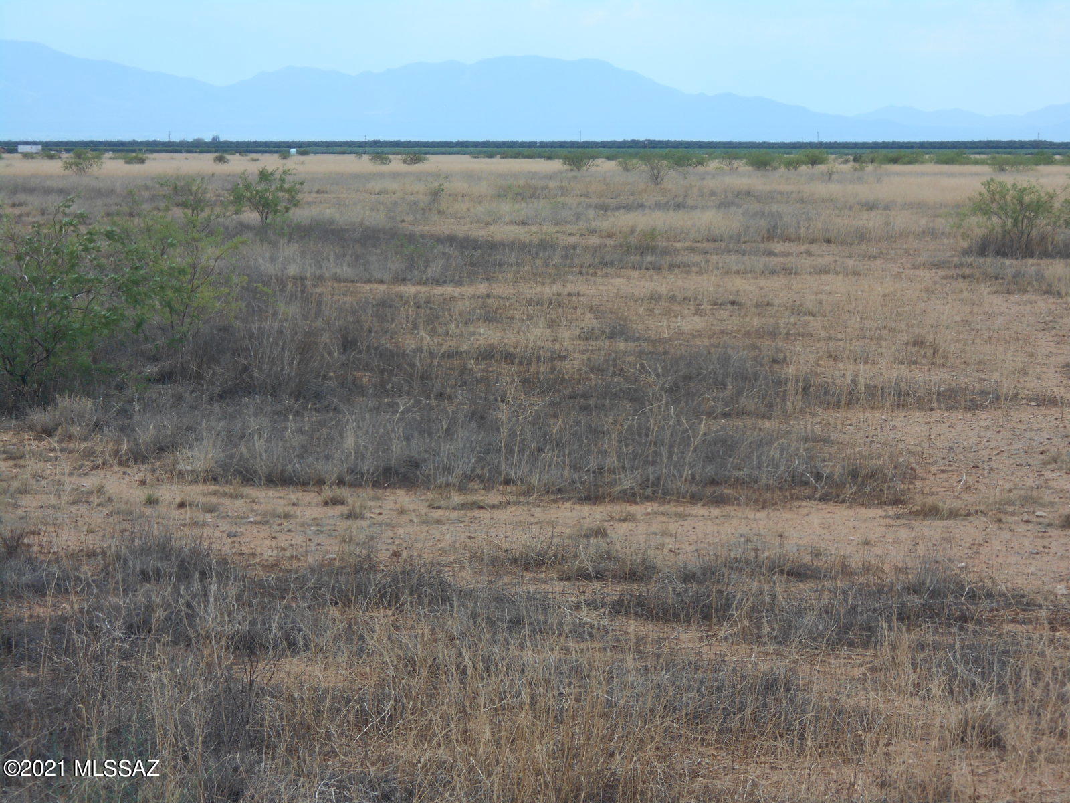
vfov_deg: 11.4
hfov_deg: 15.2
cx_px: 535
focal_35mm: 130
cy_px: 402
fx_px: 4018
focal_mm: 23
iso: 80
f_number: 6.5
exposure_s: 1/250
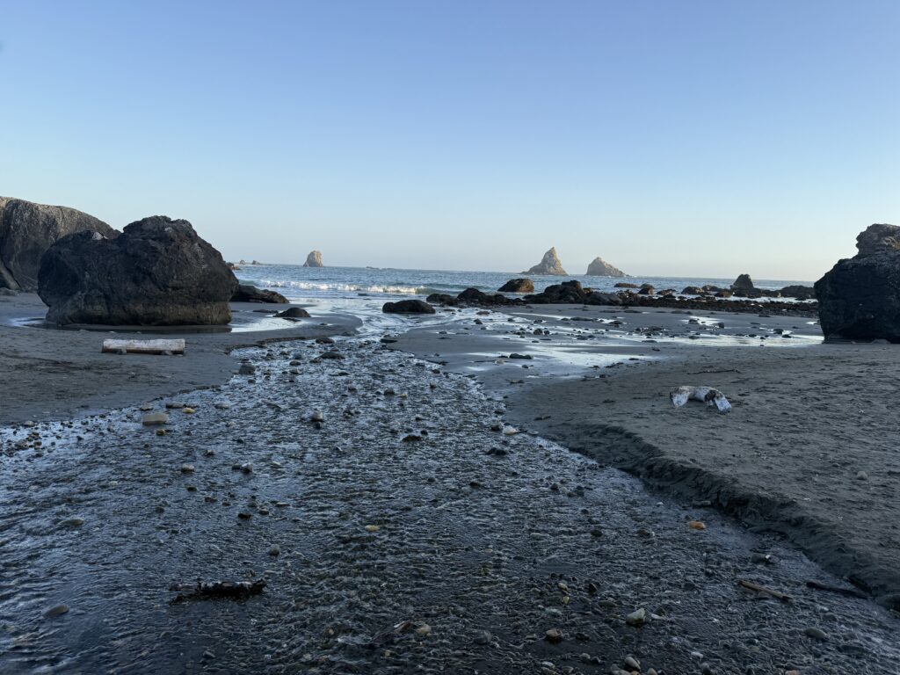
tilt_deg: -5.8
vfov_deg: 56.8
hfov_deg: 71.6
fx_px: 624
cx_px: 450
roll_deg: -2.5
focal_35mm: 24
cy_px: 338
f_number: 1.78
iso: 80
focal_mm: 6.76
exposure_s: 1/1437
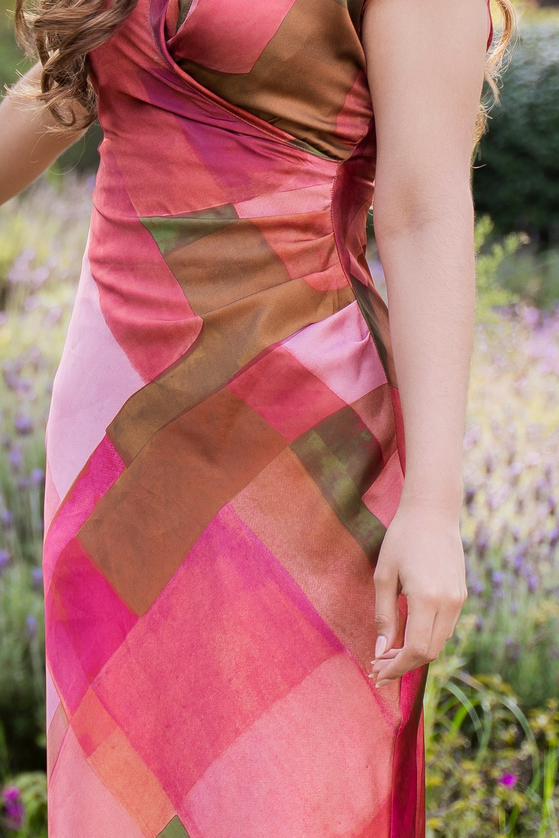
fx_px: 3422
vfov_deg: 14.0
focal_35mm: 147
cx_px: 12
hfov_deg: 9.3
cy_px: 375
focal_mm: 52
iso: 125
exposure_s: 1/320
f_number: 2.8
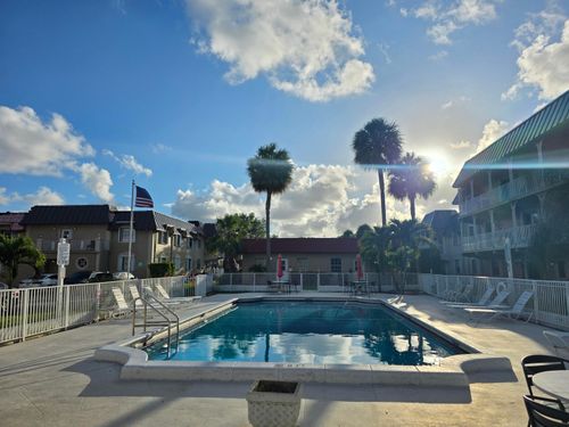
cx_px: 284
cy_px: 214
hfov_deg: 73.9
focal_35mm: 23
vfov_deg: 58.9
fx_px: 378
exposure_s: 1/7944
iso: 40
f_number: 1.7
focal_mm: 6.3
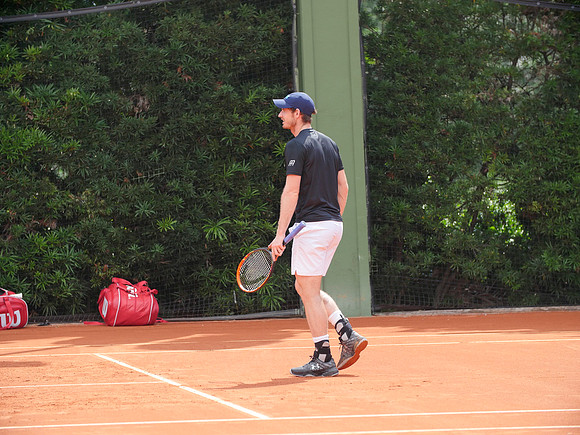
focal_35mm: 256
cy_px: 218
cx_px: 290
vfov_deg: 5.8
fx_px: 4289
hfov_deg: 7.7
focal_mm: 128
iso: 400
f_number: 3.2
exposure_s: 1/1600
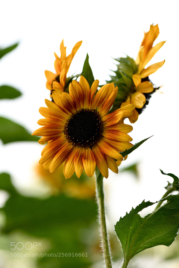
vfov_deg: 19.5
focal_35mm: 105
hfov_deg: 13.0
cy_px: 134
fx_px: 783
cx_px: 90
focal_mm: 105
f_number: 7.1
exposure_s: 1/125
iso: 160
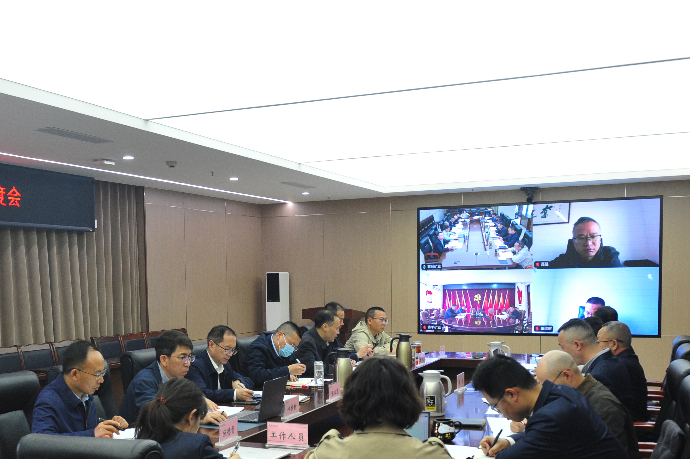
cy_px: 336
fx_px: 862
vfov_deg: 29.4
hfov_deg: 43.4
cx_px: 274
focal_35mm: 45
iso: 2000
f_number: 5.6
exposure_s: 1/200
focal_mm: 29
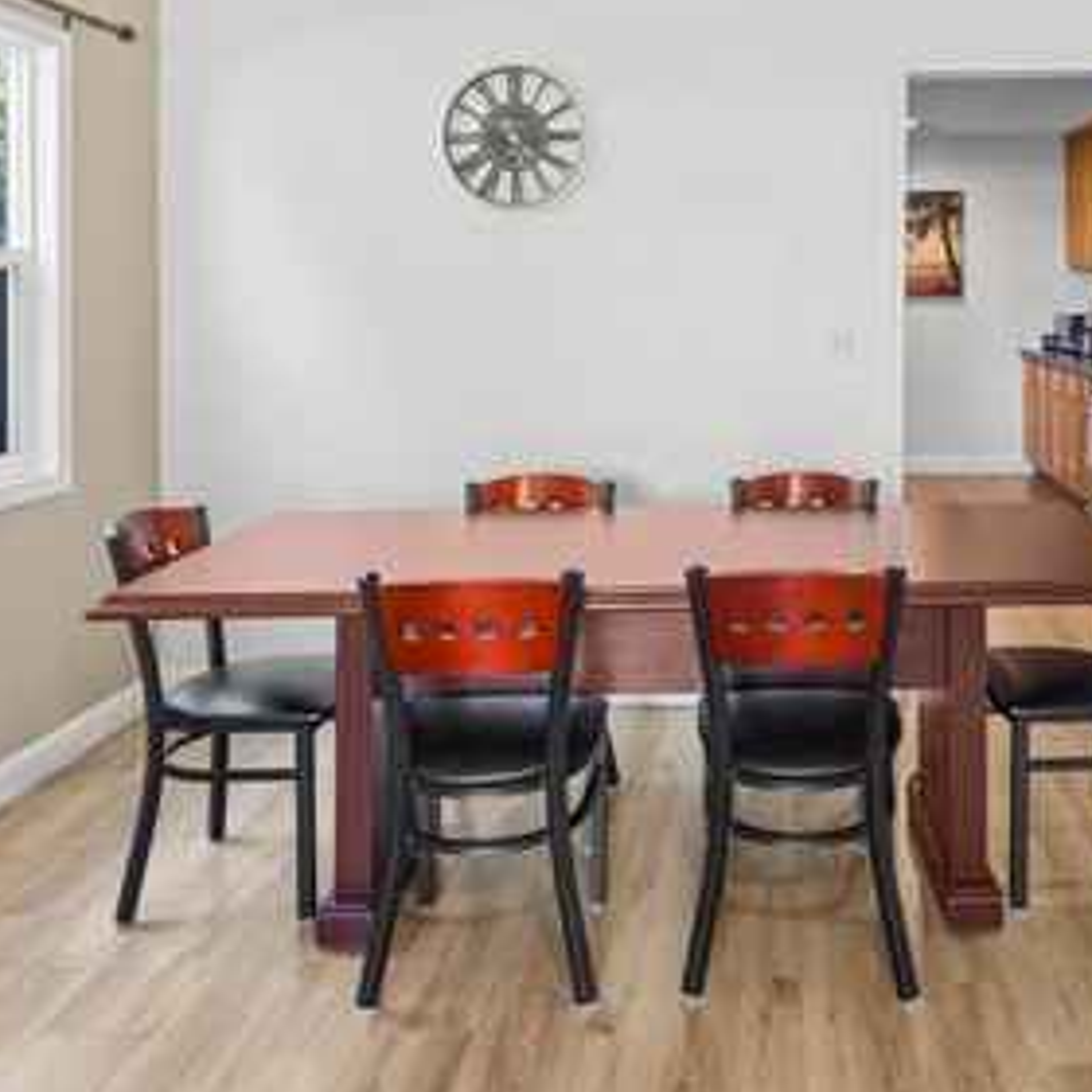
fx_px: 1178
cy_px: 318
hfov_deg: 48.4
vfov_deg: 48.4
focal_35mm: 33
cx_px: 772
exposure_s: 1/5
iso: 1600
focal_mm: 17
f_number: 5.6
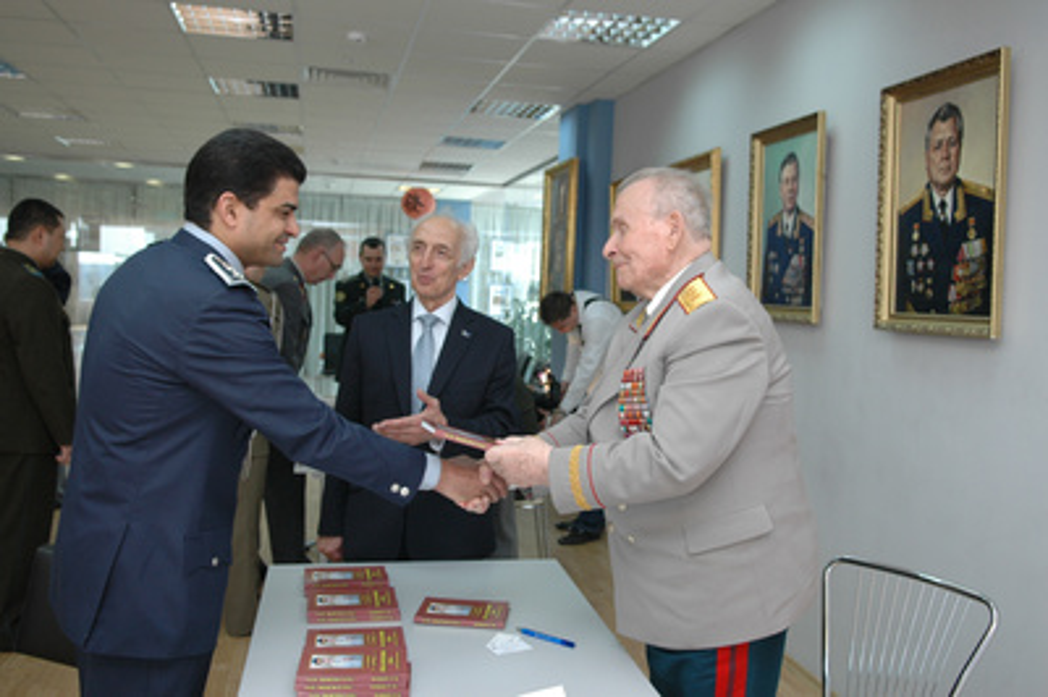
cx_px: 524
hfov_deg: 57.3
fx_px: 960
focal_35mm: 33
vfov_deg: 39.9
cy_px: 348
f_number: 4
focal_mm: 22
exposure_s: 1/250
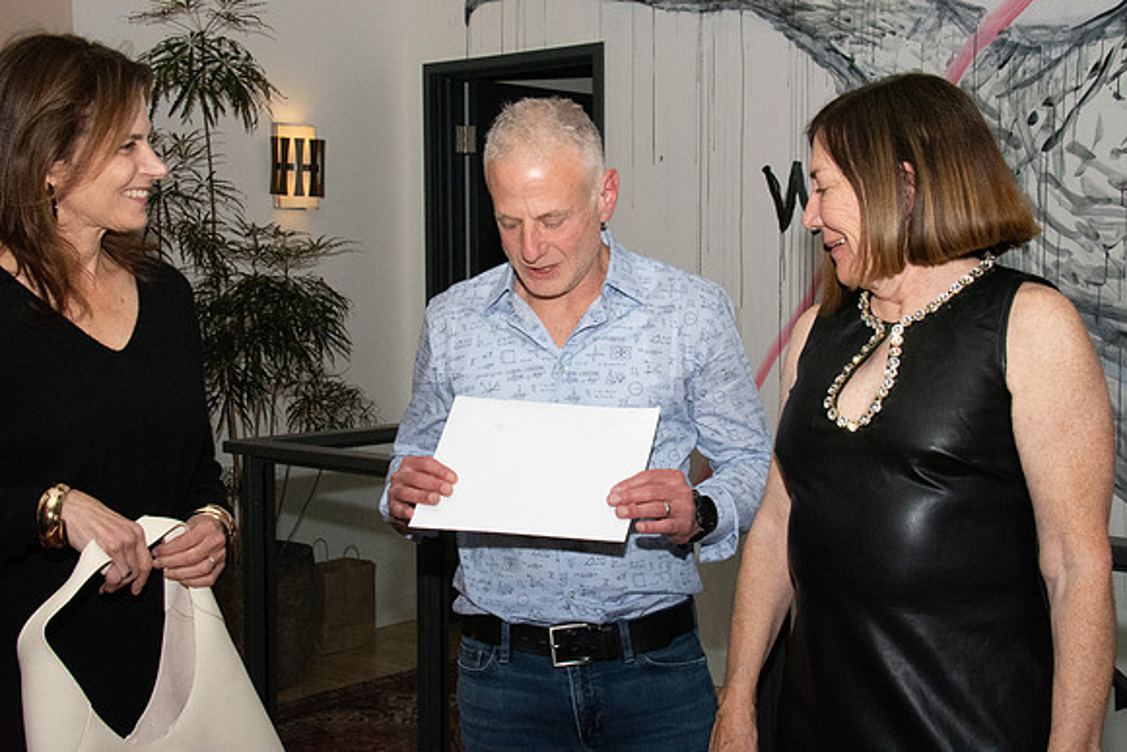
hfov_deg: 37.8
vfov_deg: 25.8
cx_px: 564
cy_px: 376
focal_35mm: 52
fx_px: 1644
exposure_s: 1/200
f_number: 14
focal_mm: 35
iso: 5000
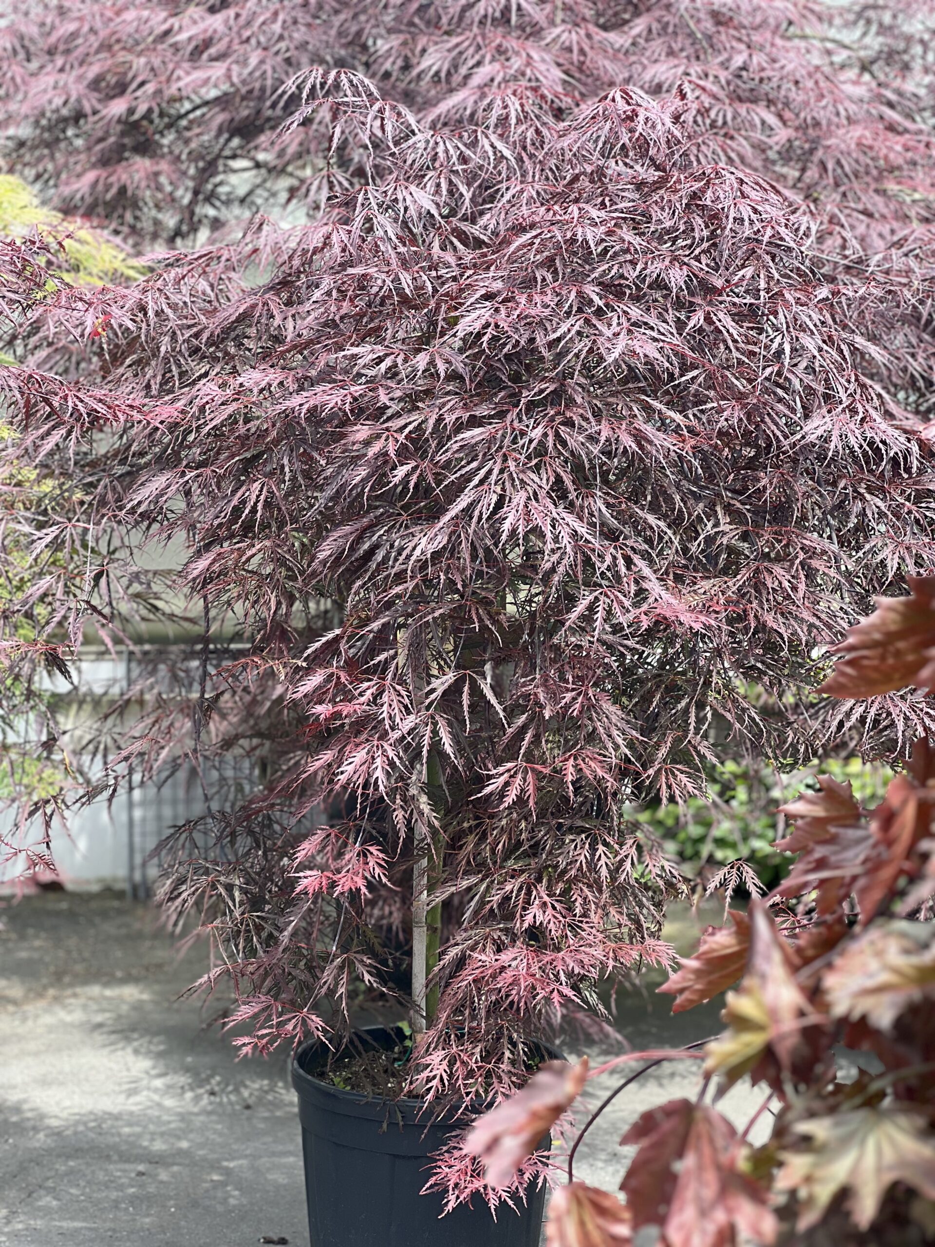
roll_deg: +0.3
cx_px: 468
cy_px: 624
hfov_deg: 19.1
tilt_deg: -2.5
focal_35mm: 77
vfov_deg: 25.3
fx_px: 2773
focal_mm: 9
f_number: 2.8
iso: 25
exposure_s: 1/121
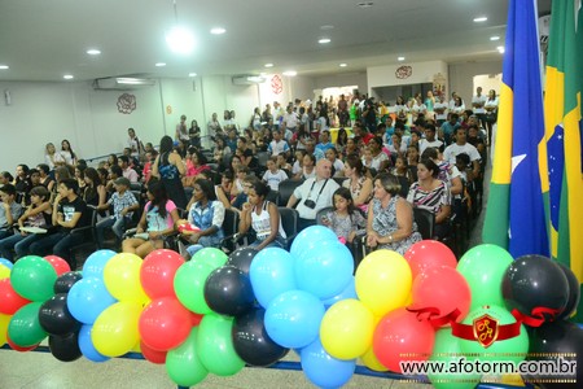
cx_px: 292
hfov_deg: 61.9
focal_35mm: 30
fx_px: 486
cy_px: 194
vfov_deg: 43.6
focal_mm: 20
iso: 3200
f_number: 3.5
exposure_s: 1/80
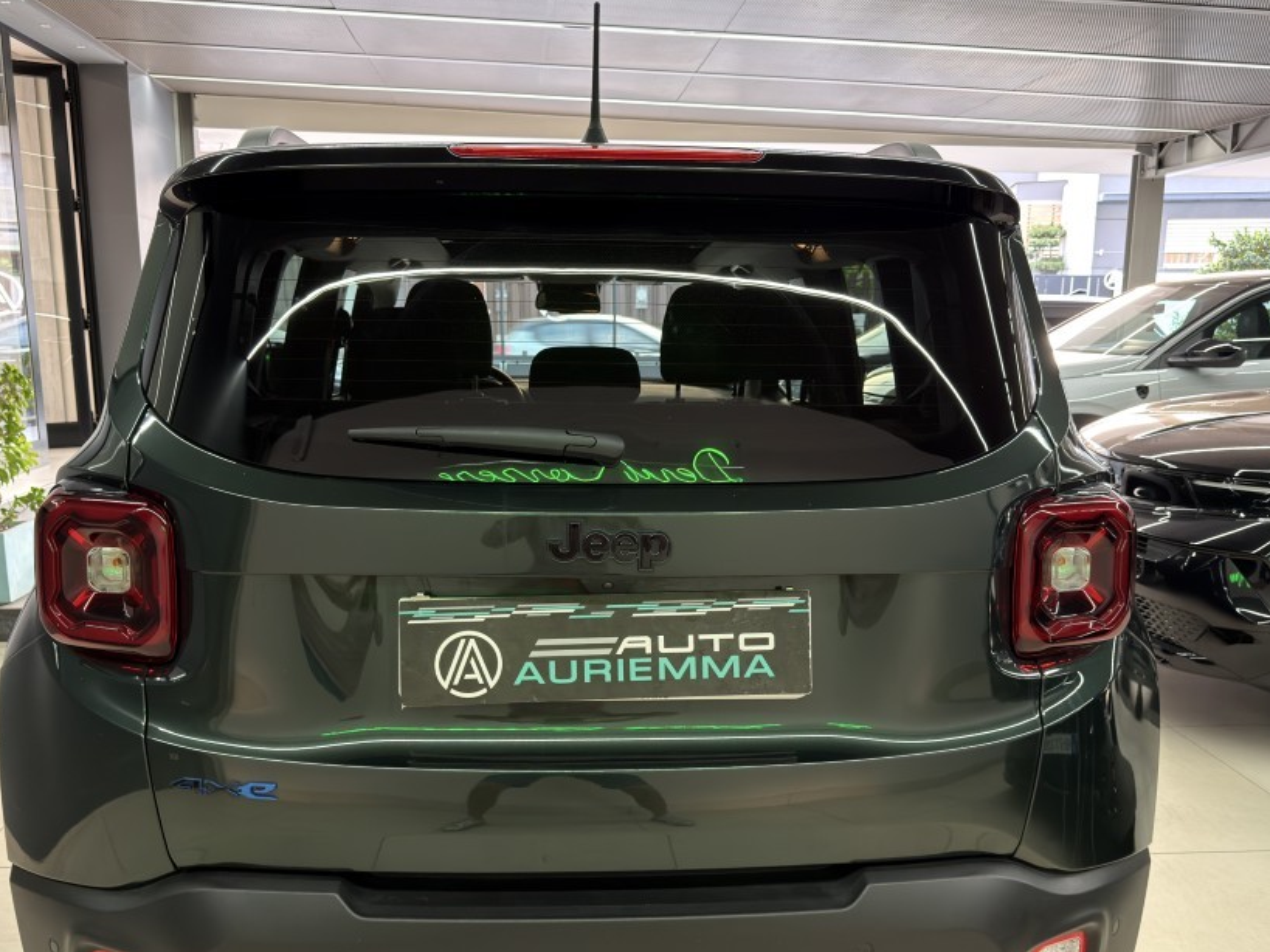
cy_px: 535
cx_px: 614
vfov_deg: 46.7
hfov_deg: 60.0
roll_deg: +0.3
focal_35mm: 30
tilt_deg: -10.8
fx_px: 1100
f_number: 1.78
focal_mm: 6.76
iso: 250
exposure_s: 1/33
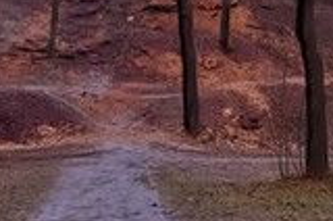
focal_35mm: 152
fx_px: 1403
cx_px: 79
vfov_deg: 8.9
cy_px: -3
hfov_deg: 13.5
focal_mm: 25.6
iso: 800
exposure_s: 1/50
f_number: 4.5
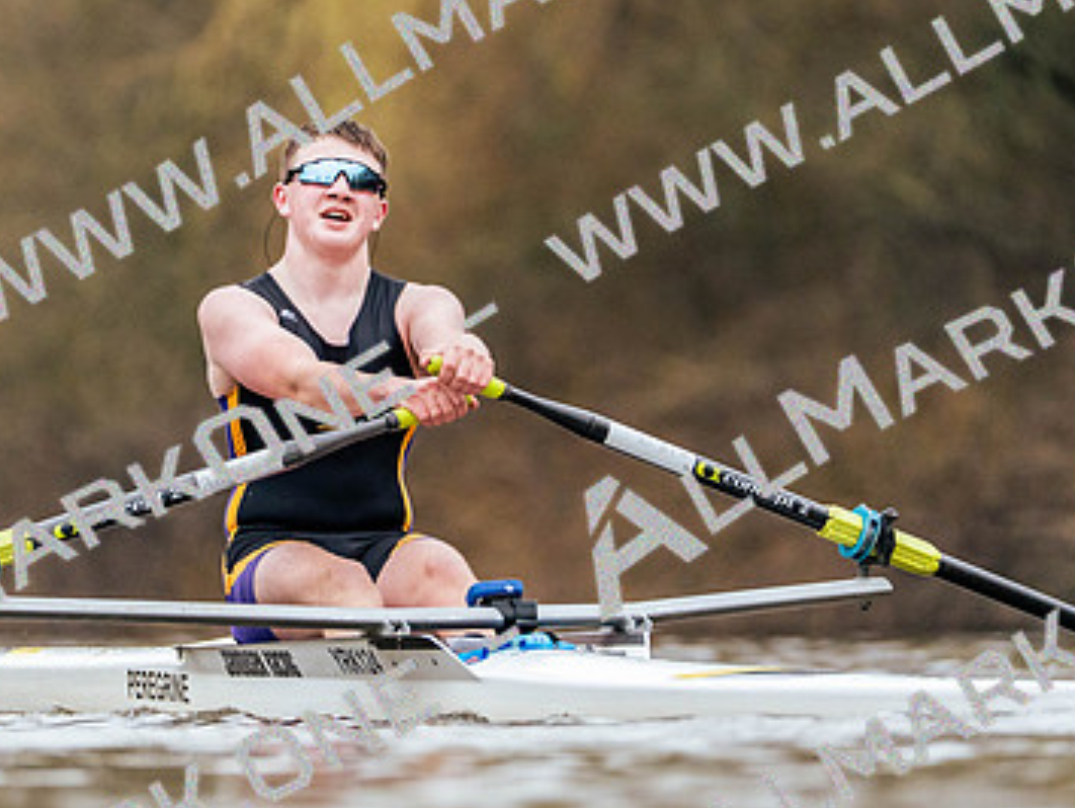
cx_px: 325
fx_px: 23400
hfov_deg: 2.6
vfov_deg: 2.0
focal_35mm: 753
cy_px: 333
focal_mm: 478
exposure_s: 1/1600
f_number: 6.3
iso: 4000
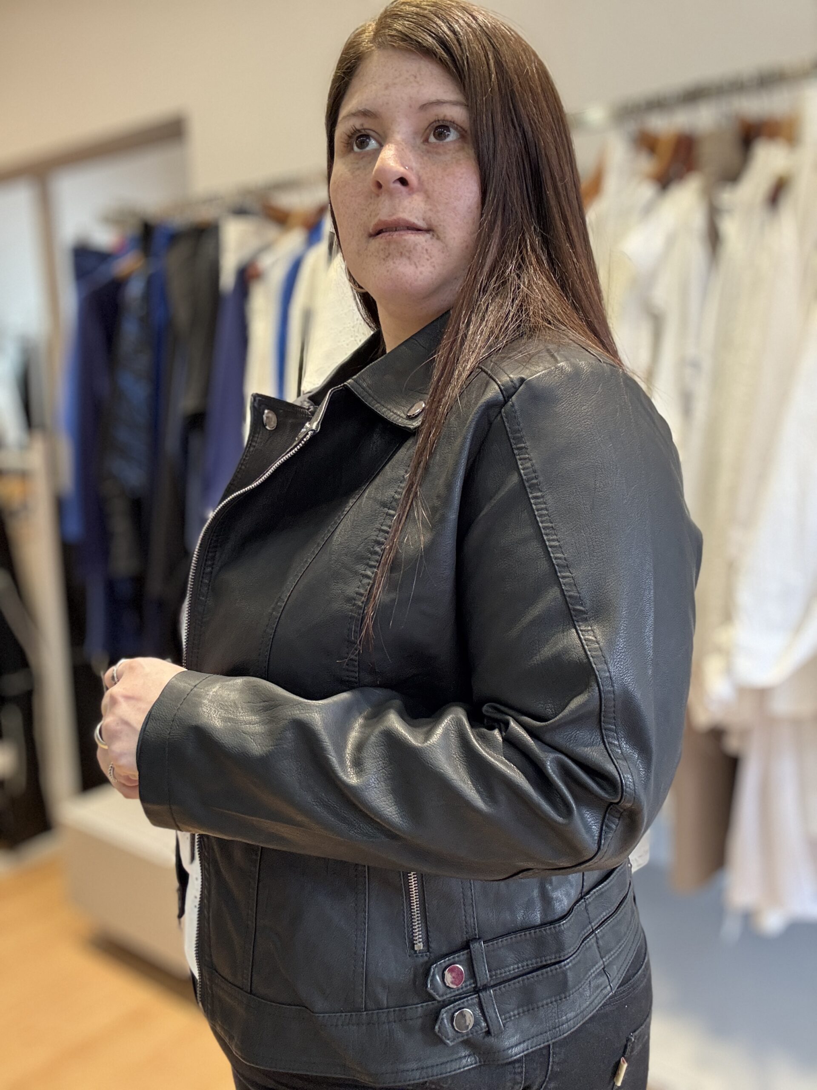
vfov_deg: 60.0
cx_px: 408
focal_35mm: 30
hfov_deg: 46.8
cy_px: 545
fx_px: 944
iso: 125
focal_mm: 2.69
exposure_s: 1/50
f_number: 1.9
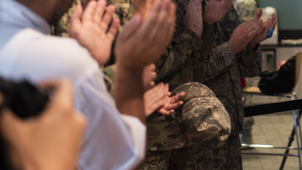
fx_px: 1329
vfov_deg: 7.2
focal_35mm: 166
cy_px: -56
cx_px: 336
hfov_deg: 12.7
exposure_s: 1/80
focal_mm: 70
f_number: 2.8
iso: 640
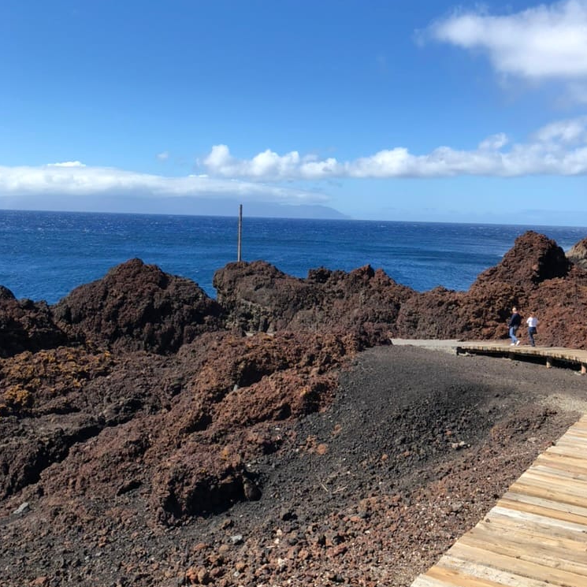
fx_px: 652
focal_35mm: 34
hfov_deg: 48.4
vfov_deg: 48.1
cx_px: 288
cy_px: 233
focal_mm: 4
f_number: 1.8
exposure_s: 1/1799
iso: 20
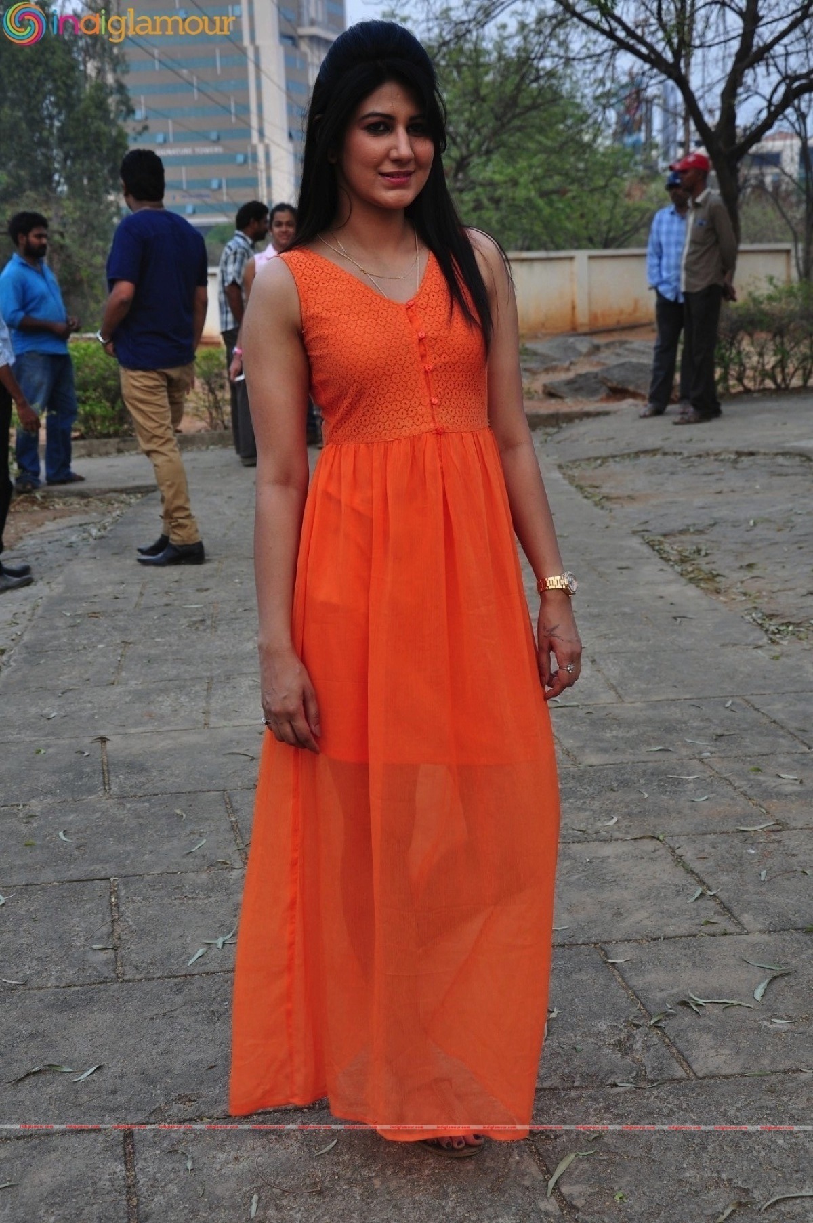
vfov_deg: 35.1
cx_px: 406
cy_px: 612
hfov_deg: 23.7
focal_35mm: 57
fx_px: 1935
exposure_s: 1/80
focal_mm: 38
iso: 320
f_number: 4.5
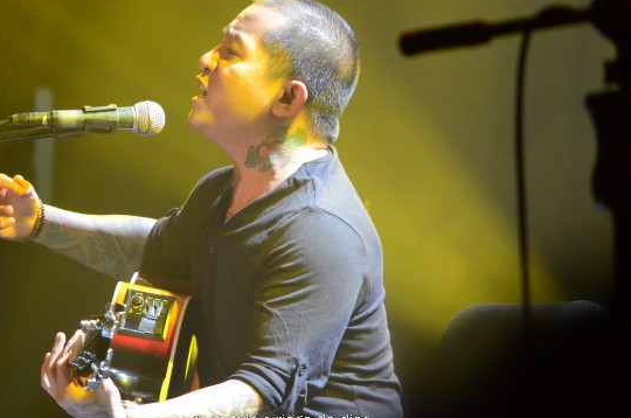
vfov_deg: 6.8
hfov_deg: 10.3
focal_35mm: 200
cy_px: 159
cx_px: 283
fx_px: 3499
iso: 3200
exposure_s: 1/250
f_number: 4.5
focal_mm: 100
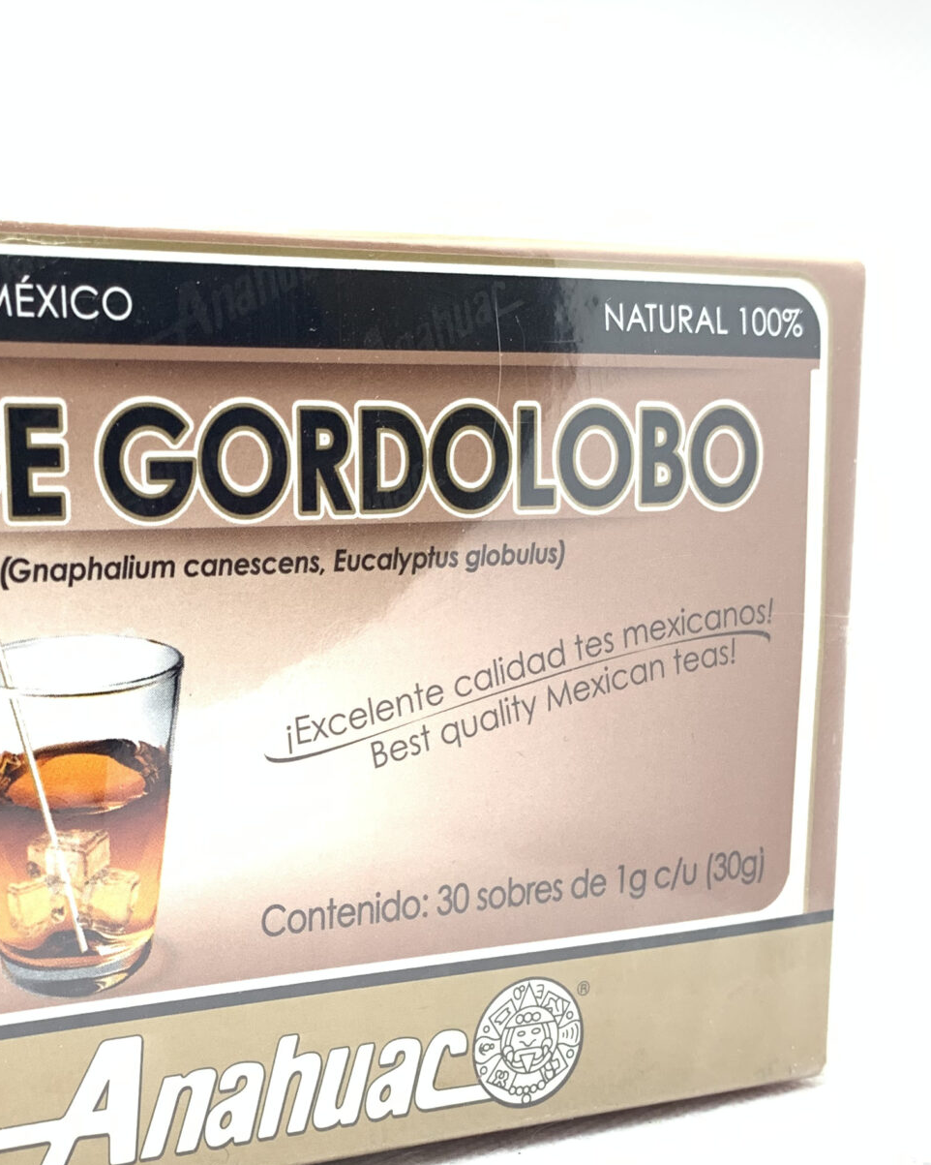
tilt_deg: -8.6
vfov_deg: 34.4
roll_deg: +0.4
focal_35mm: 54
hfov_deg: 27.4
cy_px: 798
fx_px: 1860
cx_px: 165
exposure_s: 1/121
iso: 100
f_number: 1.8
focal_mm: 4.25
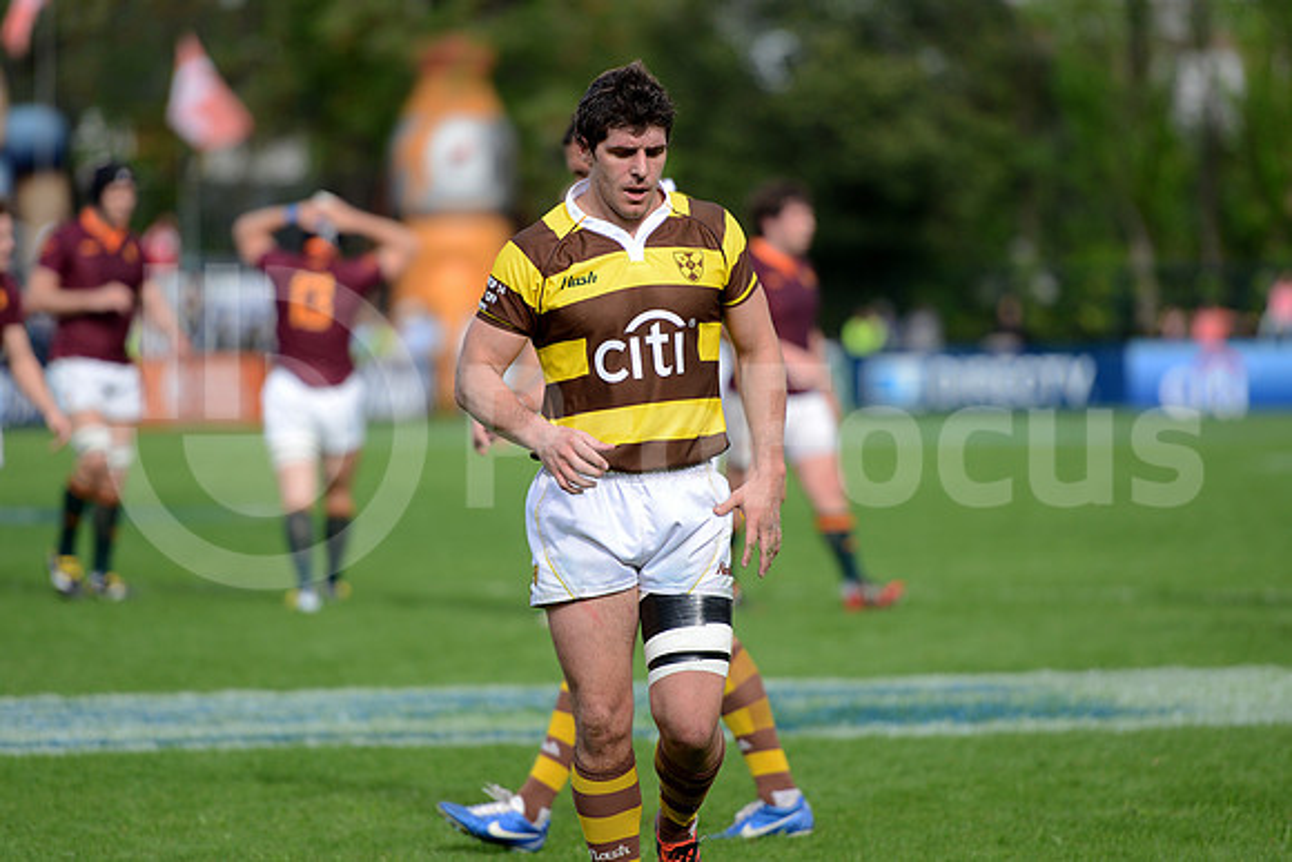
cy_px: 431
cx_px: 646
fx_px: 7179
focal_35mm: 200
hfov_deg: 10.3
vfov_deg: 6.9
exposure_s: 1/1250
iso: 320
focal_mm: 200
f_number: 2.8
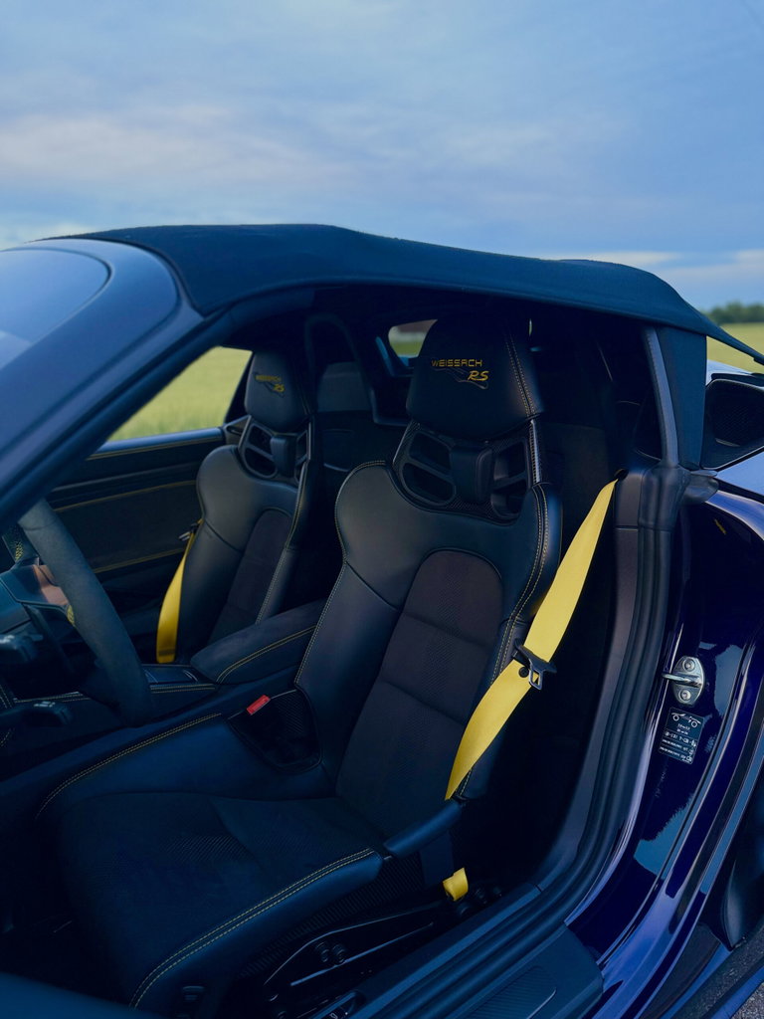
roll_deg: +1.1
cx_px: 382
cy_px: 510
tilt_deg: -13.2
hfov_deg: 56.8
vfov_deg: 71.6
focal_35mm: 24
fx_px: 706
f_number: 1.78
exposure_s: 1/71
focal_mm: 6.76
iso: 200
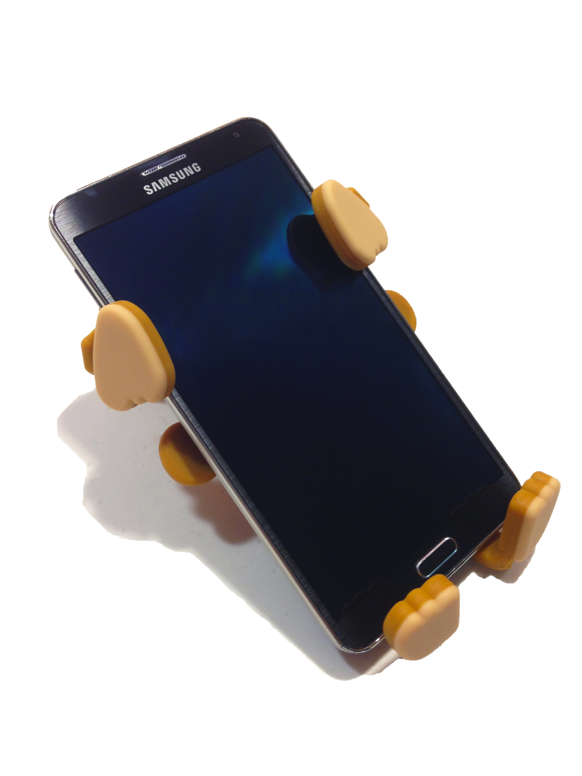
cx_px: 291
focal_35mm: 33
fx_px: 740
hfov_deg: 42.9
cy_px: 388
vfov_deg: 55.4
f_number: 2.4
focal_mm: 4.12
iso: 50
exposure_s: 1/20
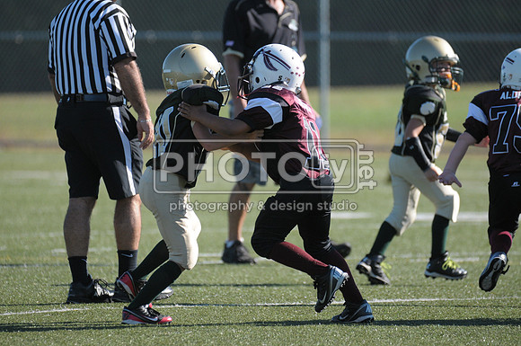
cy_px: 173
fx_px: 7154
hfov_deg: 4.2
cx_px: 260
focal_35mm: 495
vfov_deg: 2.8
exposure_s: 1/2500
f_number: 4
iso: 640
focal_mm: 330
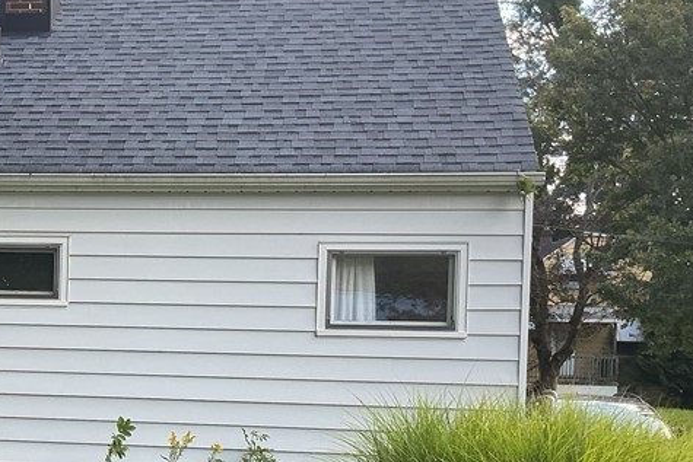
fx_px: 1252
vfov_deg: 20.6
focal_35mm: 65
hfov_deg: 29.8
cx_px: 83
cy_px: 392
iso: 25
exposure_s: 1/230
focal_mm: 3
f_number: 1.8
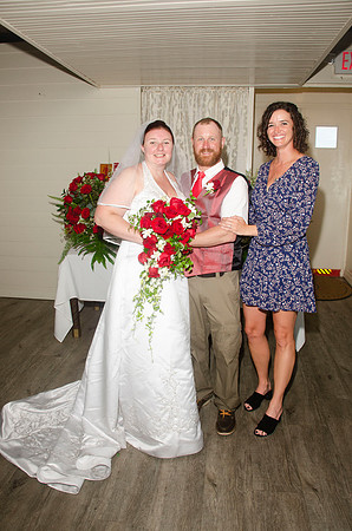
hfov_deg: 47.7
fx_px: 398
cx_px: 176
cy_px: 266
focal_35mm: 27
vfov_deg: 67.5
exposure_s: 1/250
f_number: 5.6
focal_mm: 18
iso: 400
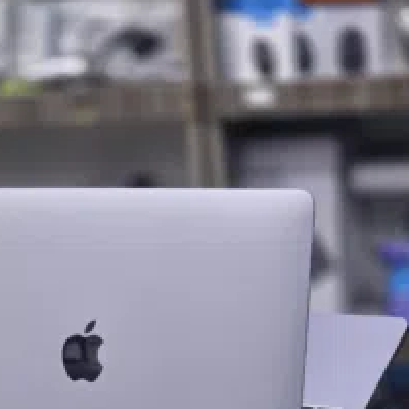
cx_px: 137
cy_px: 366
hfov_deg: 14.3
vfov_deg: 14.2
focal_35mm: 122
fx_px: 1631
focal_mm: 7.9
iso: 125
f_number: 2.4
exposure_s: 1/100
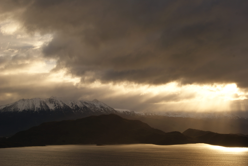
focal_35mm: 68
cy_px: 83
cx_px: 124
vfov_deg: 20.2
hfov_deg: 29.8
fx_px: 466
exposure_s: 1/125
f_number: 13
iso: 100
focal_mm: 45
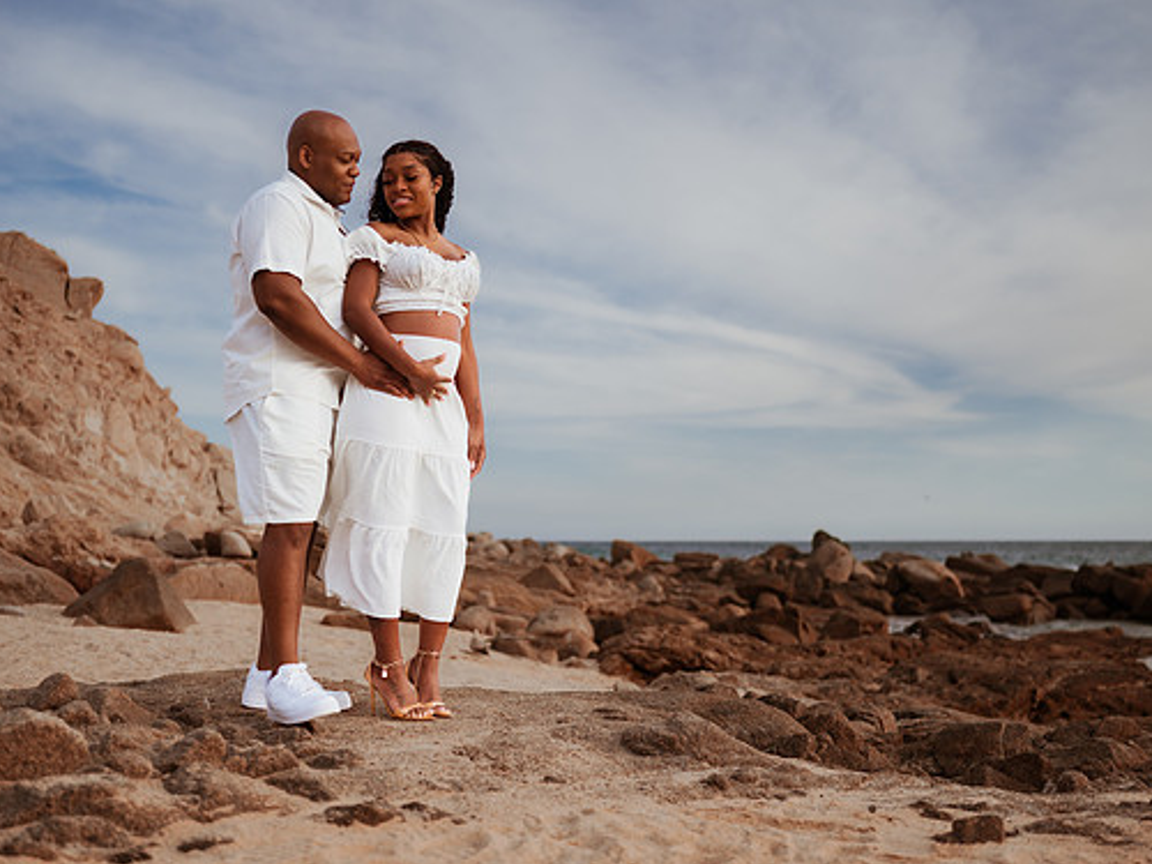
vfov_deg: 35.1
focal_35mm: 41
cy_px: 435
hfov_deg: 45.8
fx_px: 1364
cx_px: 559
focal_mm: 35
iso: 125
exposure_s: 1/4000
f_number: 1.8
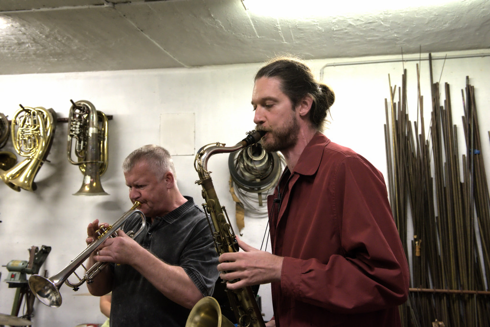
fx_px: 517
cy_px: 164
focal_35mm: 38
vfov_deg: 35.1
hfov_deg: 50.7
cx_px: 245
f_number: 7.1
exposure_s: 1/200
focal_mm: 38
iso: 12800
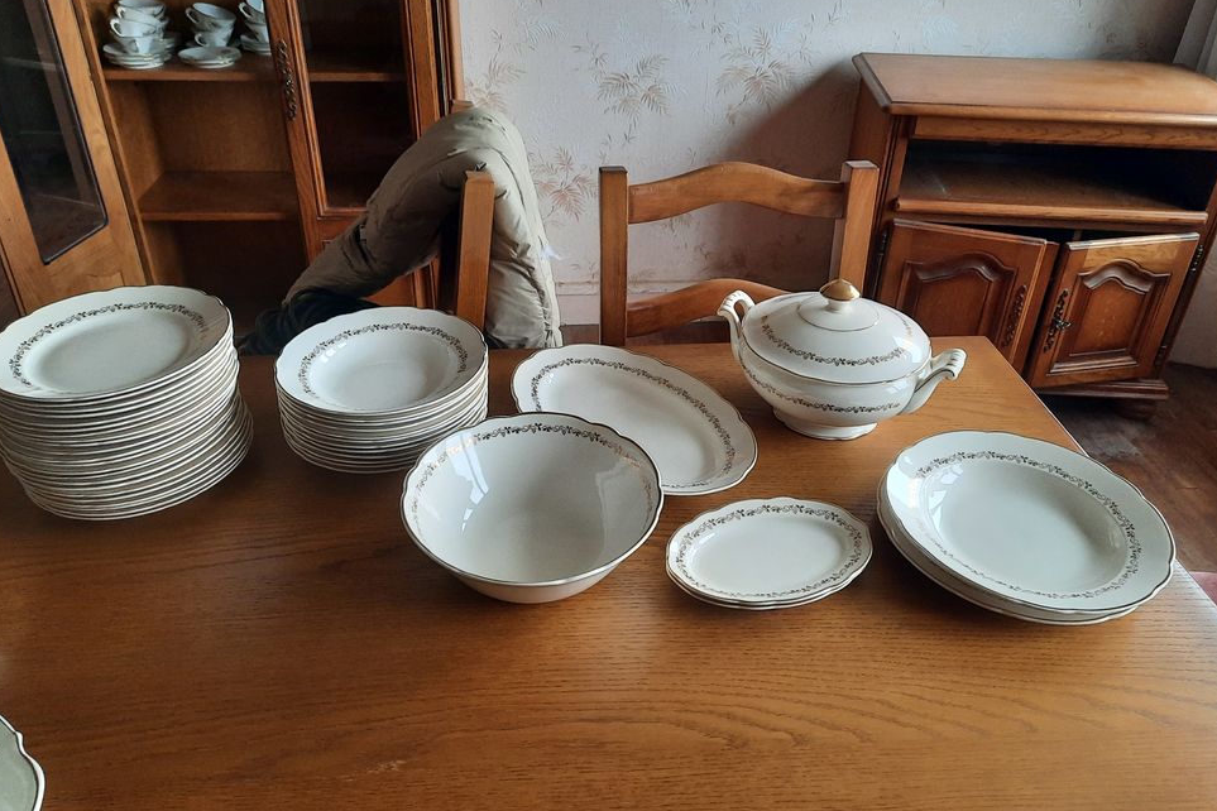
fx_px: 913
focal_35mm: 27
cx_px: 604
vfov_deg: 47.8
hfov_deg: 67.4
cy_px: 355
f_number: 2
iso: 400
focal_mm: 4.6
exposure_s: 1/50
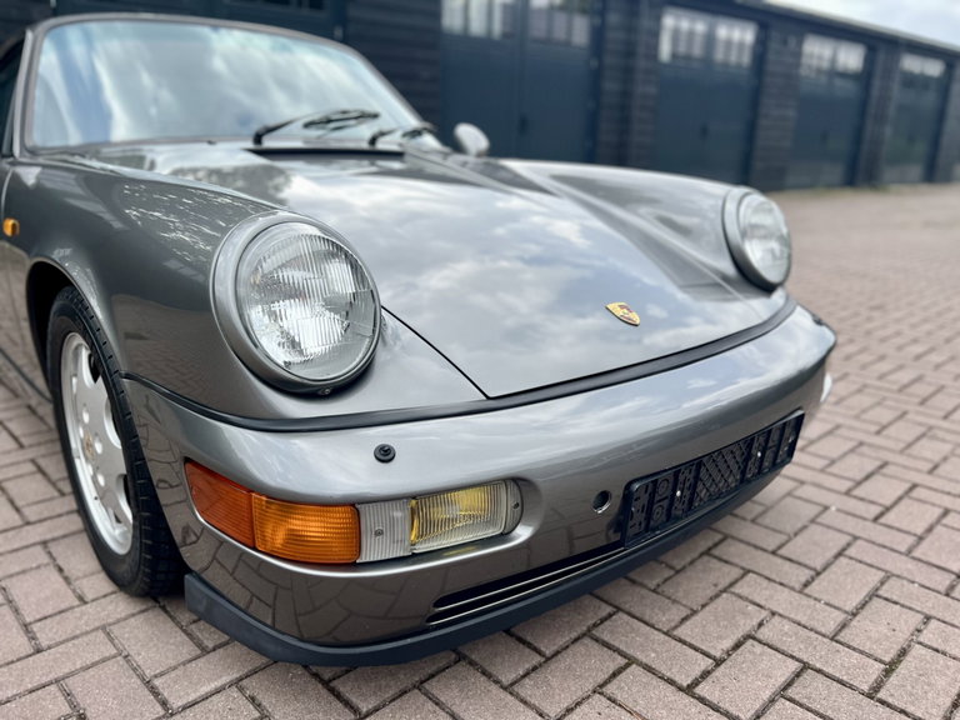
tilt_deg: -16.5
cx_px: 480
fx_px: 721
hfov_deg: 67.3
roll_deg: -0.2
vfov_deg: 53.1
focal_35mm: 26
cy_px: 360
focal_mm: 5.7
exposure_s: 1/1724
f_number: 1.5
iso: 50
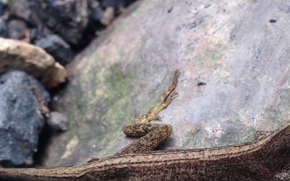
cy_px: 242
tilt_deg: -33.9
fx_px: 624
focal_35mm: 79
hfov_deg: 26.0
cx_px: 190
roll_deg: -1.9
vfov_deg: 15.6
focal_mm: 4.12
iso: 50
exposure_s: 1/120
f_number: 2.4
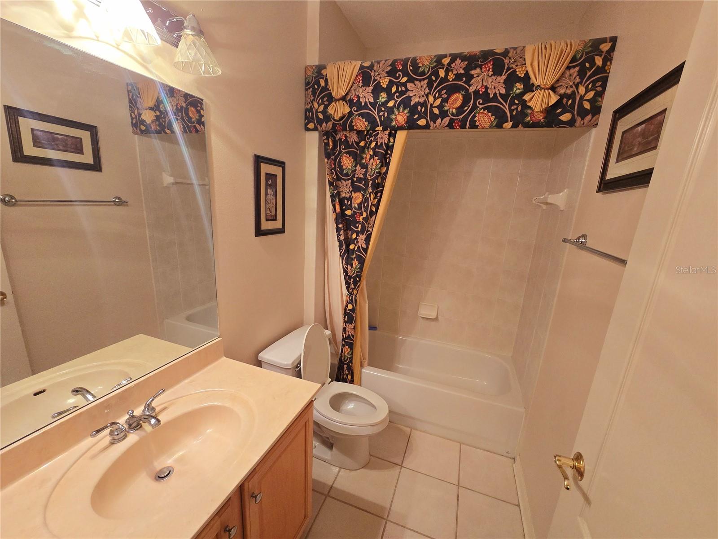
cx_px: 359
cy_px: 270
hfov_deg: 106.2
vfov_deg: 89.9
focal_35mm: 13
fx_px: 270
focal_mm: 2.2
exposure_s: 1/60
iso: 320
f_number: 2.2
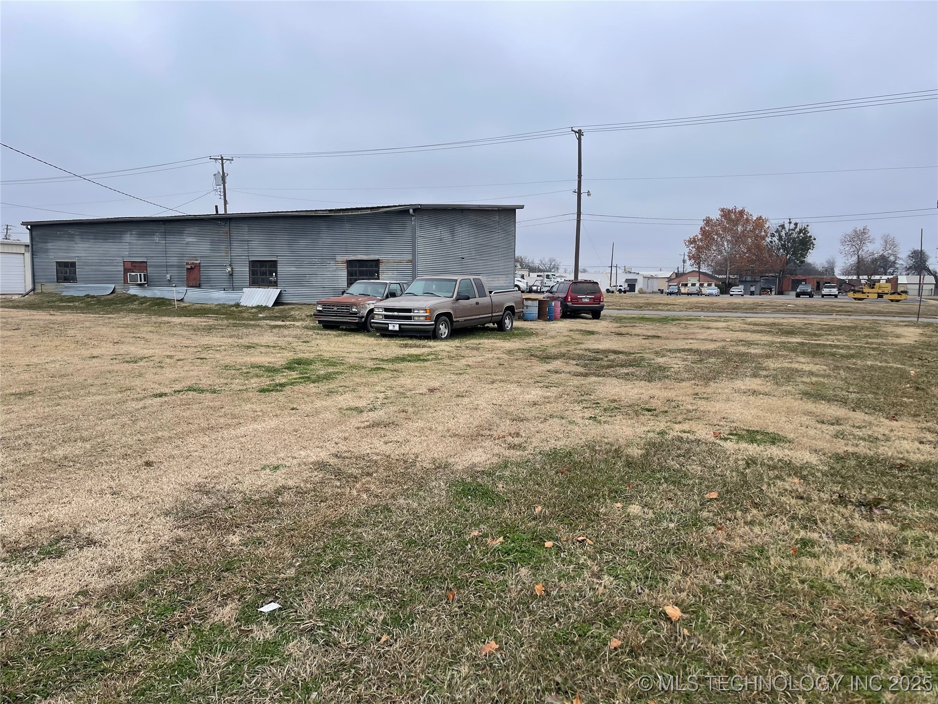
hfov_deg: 69.4
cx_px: 469
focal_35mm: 25
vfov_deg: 54.9
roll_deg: -0.3
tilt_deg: -5.4
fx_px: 677
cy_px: 352
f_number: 1.6
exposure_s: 1/930
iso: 32
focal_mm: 5.1
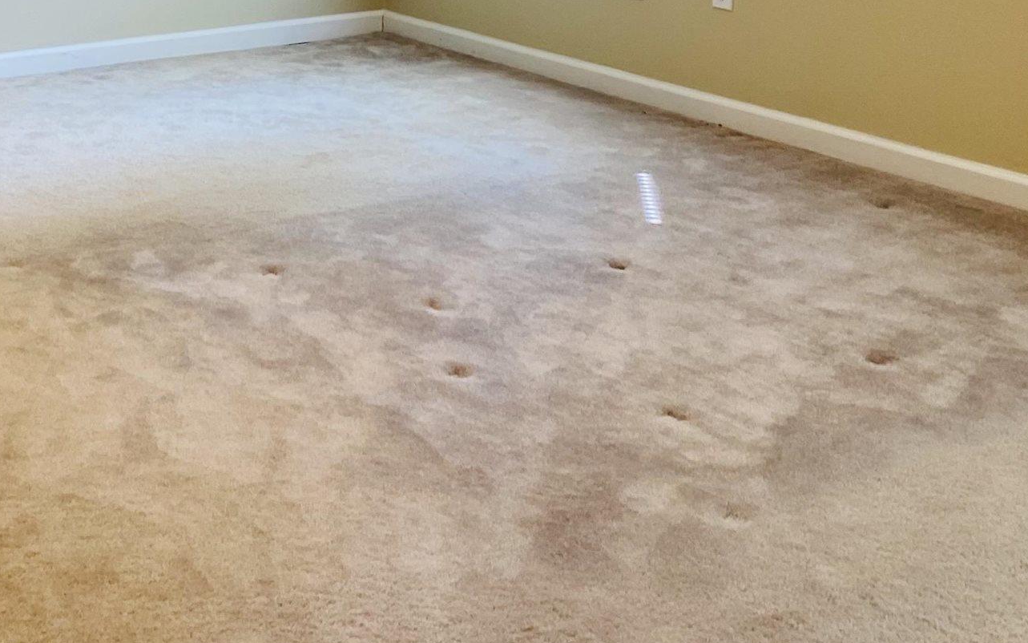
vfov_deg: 18.9
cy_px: -79
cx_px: 213
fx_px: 1849
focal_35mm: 66
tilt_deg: -7.0
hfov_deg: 30.4
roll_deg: -0.6
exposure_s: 1/60
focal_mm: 4.25
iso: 64
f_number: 1.8
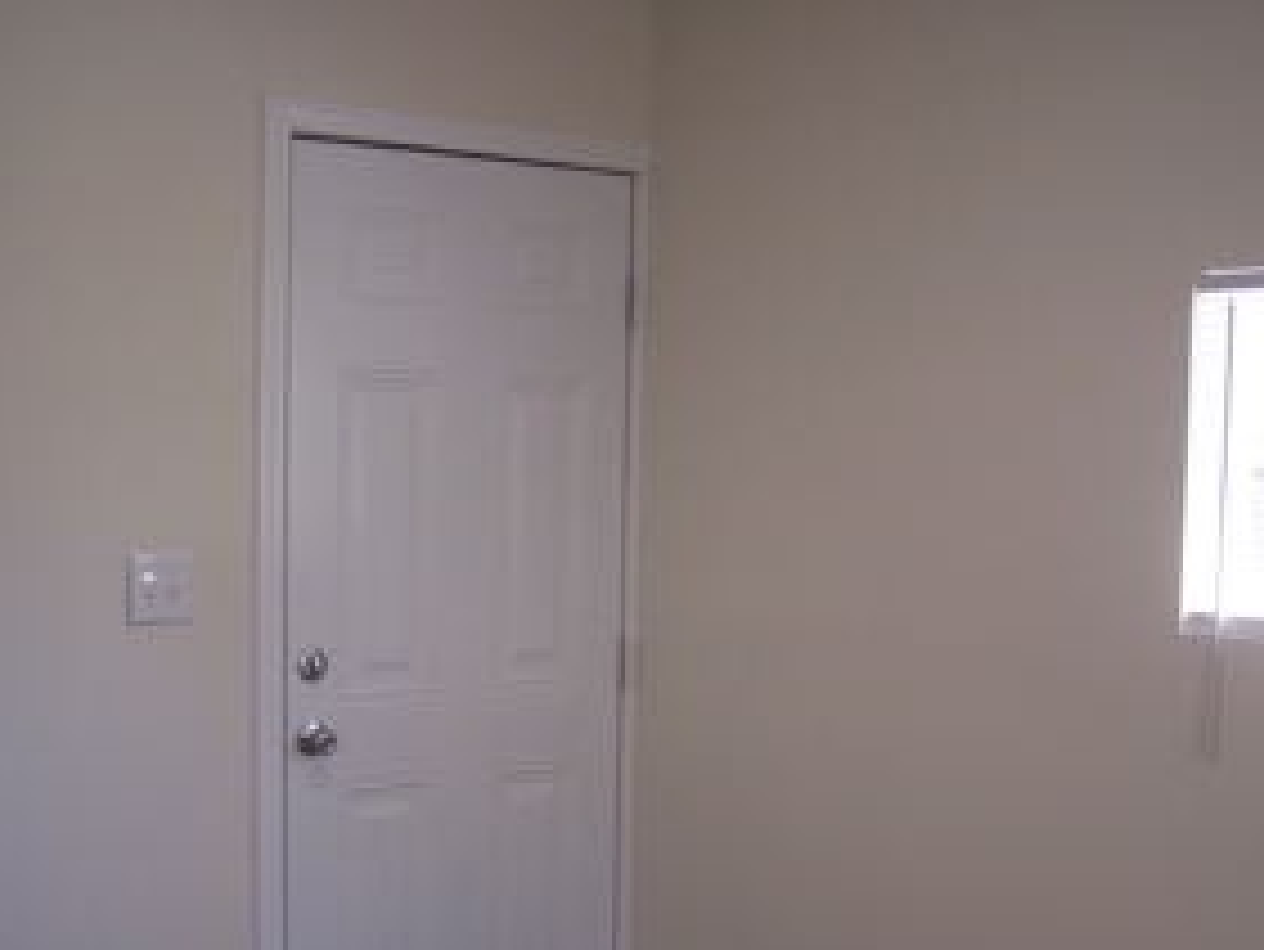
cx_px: 659
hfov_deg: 35.5
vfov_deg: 27.0
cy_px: 599
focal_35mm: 54
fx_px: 1973
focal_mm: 6.3
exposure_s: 1/50
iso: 80
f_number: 2.8
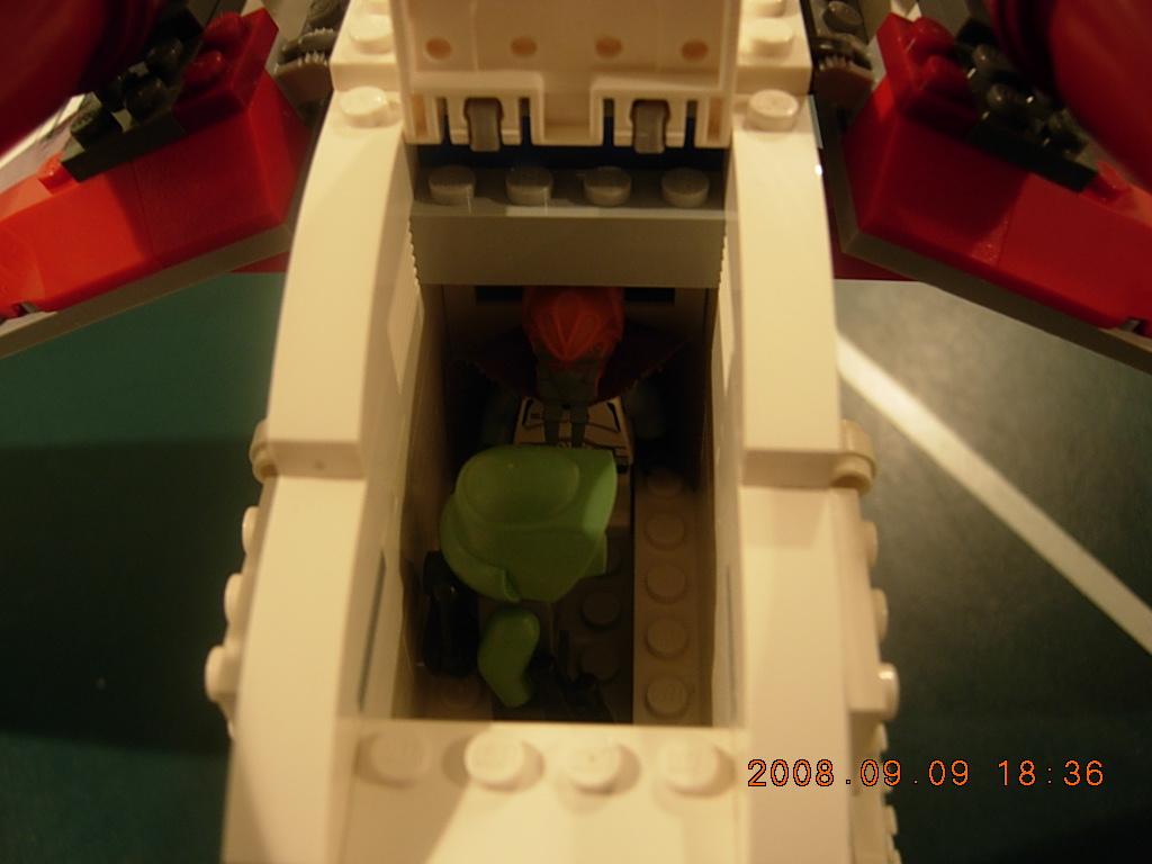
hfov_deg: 51.4
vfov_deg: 39.7
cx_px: 576
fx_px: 1198
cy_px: 432
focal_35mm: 36
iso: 91
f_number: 2.7
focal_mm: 7.5
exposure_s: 1/4
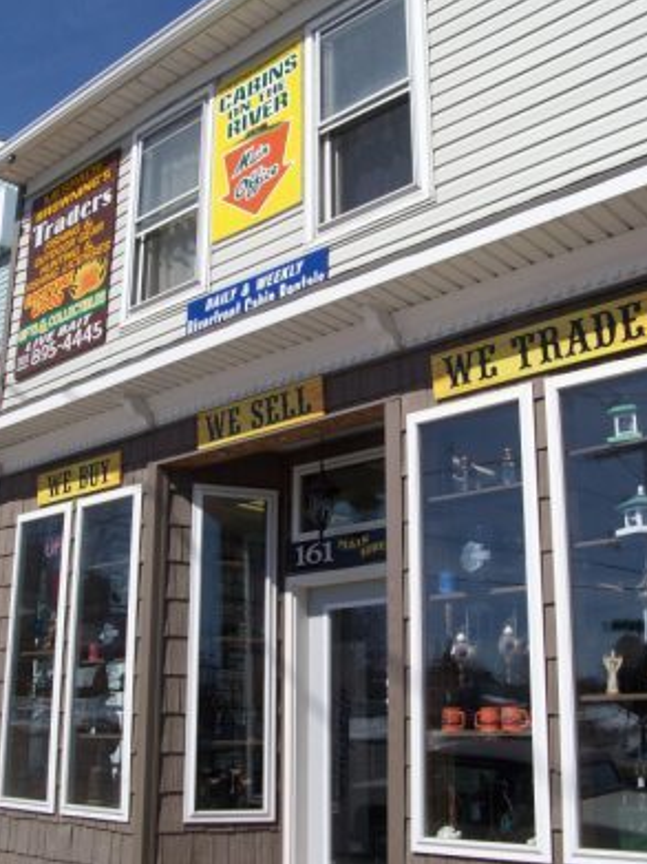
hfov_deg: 36.8
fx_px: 972
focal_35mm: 39
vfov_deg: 47.8
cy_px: 477
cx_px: 318
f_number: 5.5
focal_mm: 5.7
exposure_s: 1/677
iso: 64
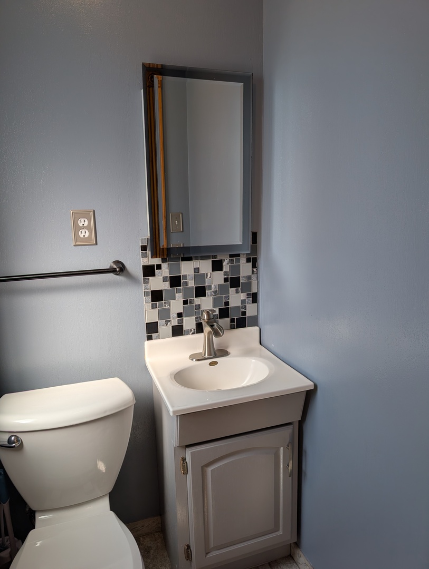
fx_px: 396
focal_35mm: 24
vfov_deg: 71.5
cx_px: 214
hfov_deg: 56.9
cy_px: 284
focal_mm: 6.9
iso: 22
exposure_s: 1/128
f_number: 1.68
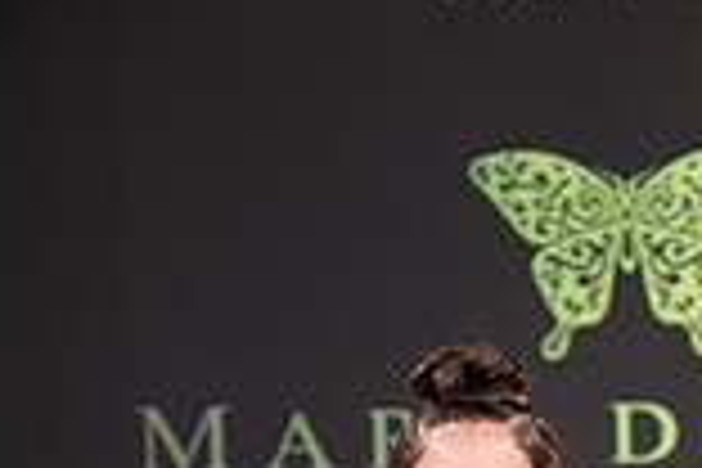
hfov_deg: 7.5
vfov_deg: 4.9
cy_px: 999
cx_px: 628
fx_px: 5323
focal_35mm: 273
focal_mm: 95
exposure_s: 1/400
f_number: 5.6
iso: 2000
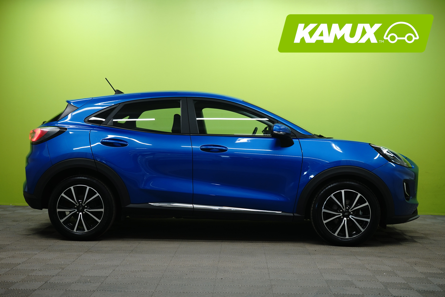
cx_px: 222
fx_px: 581
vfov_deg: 28.6
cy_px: 148
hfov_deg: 41.9
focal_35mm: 47
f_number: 8
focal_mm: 47
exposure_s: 1/6
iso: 400
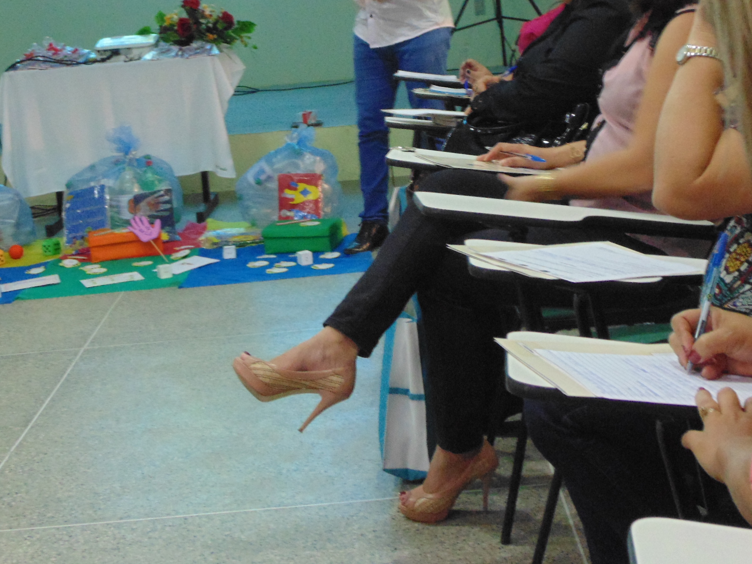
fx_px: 1456
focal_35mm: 67
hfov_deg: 29.0
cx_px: 366
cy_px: 146
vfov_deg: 21.8
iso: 400
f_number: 3.6
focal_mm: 7.4
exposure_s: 1/10
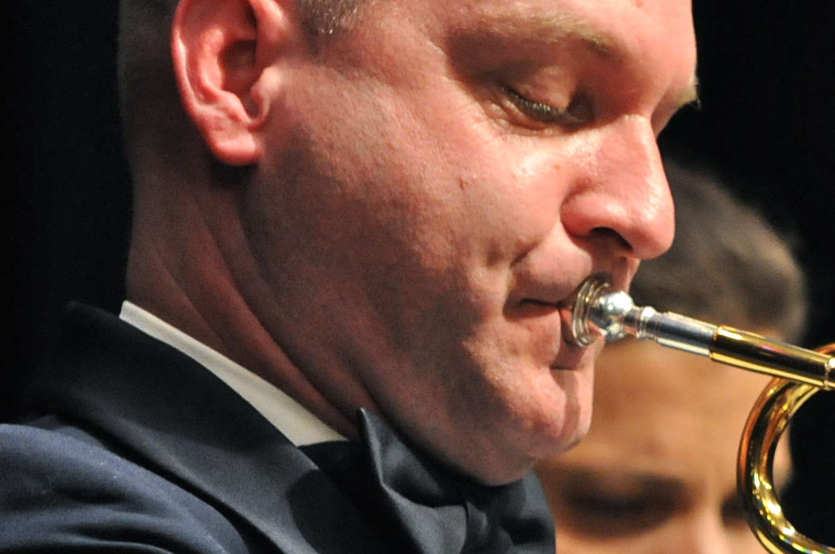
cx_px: 942
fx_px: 21959
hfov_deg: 2.2
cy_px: 447
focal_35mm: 948
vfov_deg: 1.4
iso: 1250
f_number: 4
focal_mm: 200
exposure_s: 1/100
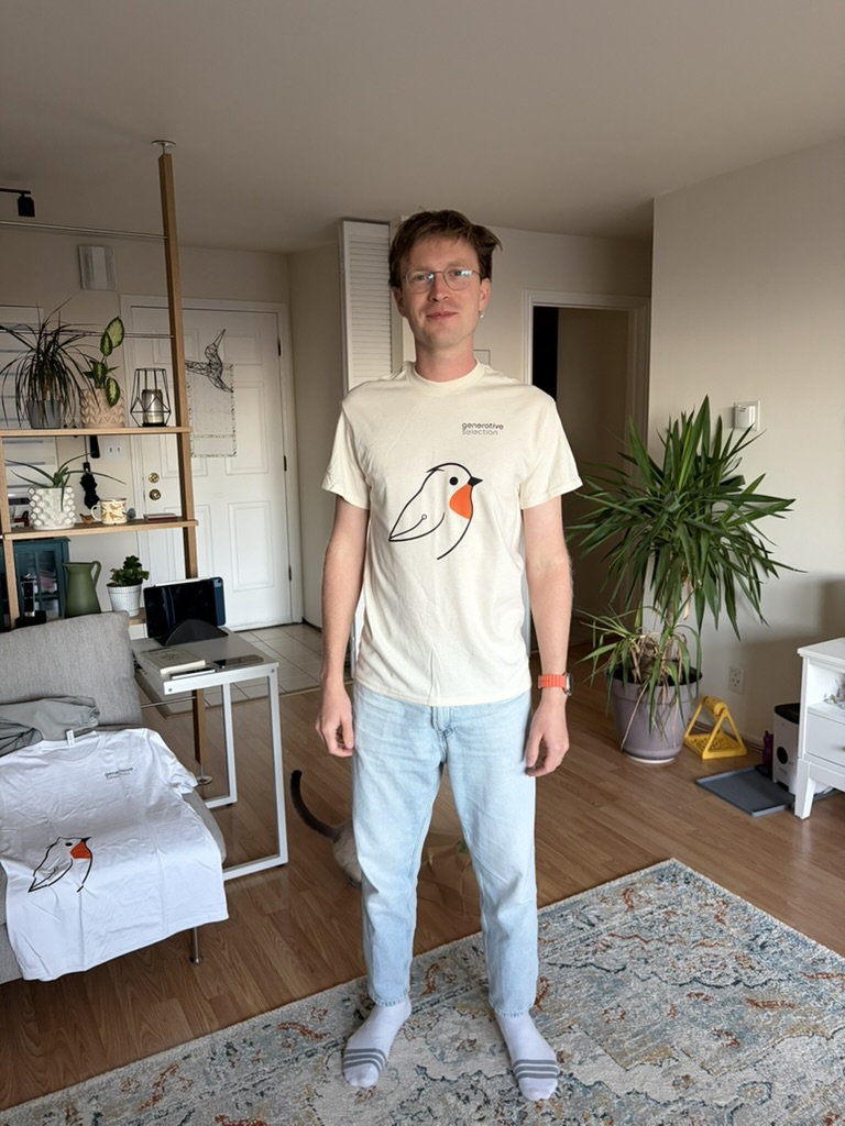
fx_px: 846
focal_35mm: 26
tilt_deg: -10.0
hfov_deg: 53.1
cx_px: 422
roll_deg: +1.5
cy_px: 563
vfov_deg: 67.3
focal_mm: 5.96
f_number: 1.6
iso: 250
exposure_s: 1/60
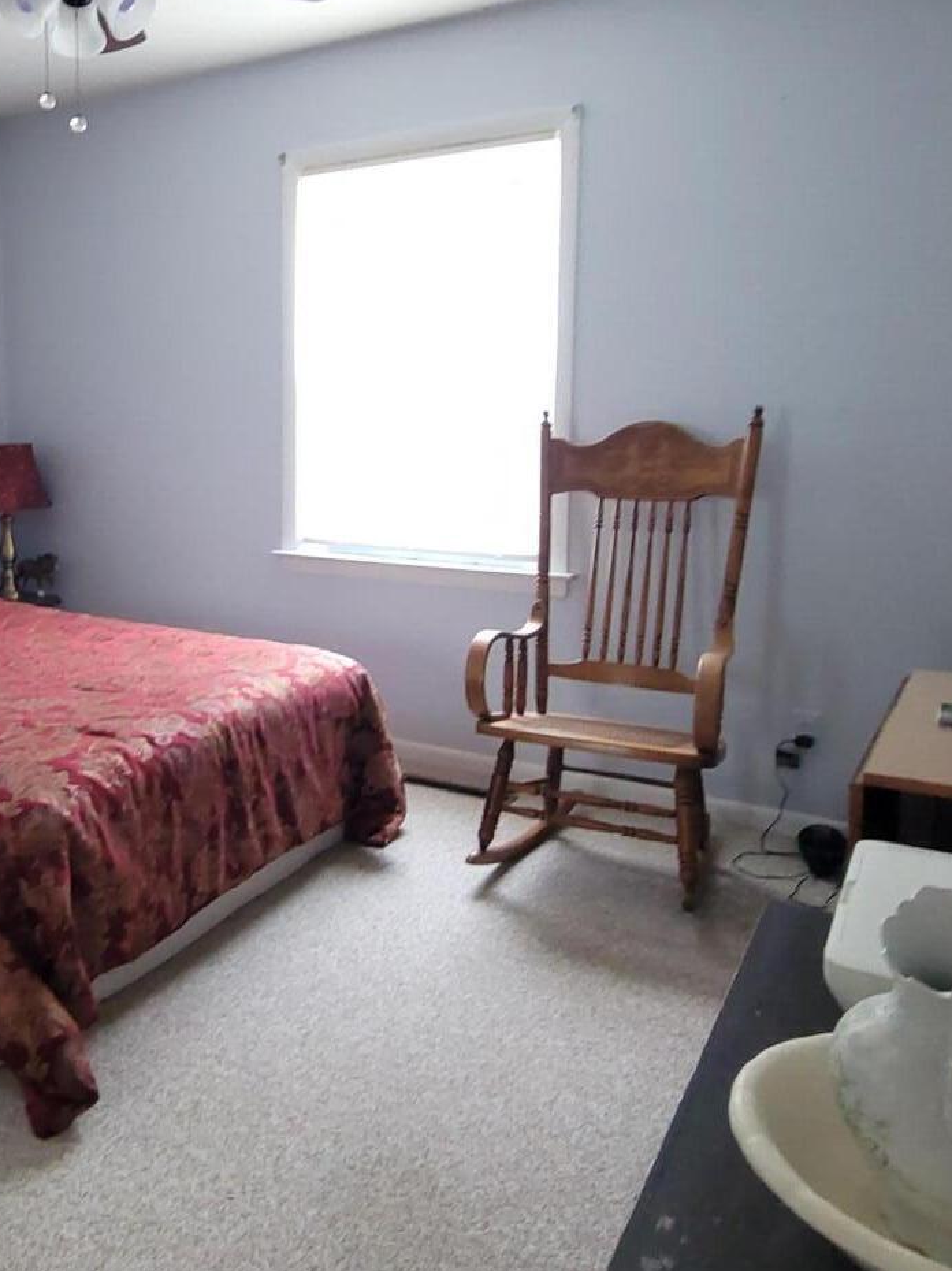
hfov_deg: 46.7
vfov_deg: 62.8
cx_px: 174
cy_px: 502
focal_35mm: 28
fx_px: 1027
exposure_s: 1/15
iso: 400
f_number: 2.2
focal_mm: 2.2
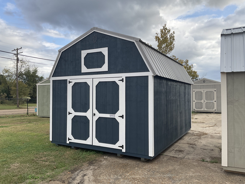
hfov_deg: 61.7
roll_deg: -0.1
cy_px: 92
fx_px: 205
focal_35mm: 29
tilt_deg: +2.0
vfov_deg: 48.2
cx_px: 122
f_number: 1.8
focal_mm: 3
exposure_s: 1/842
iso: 16
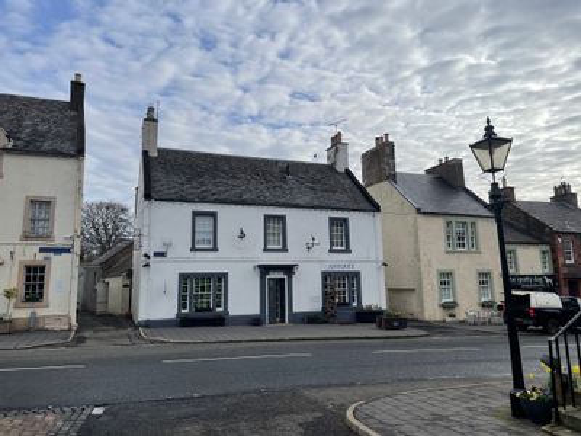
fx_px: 436
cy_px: 218
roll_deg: +2.0
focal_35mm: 26
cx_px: 290
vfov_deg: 53.1
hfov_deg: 67.3
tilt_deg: +10.6
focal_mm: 4.2
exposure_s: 1/4132
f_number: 1.6
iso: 32
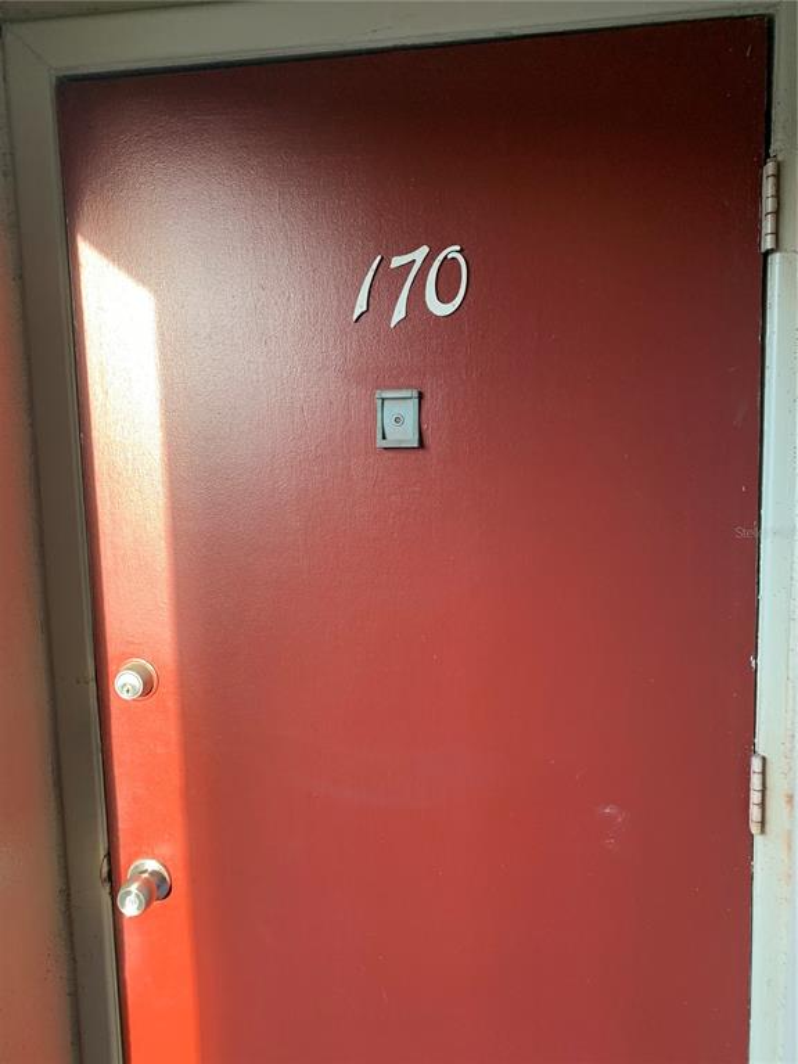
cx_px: 399
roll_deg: +1.8
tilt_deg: -7.0
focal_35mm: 26
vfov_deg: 67.3
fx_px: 799
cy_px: 532
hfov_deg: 53.1
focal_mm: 4.25
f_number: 1.8
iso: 100
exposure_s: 1/121
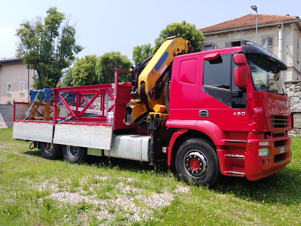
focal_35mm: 33
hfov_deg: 55.4
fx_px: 287
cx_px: 151
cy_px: 114
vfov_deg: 42.9
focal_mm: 5.25
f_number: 1.75
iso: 100
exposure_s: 1/594
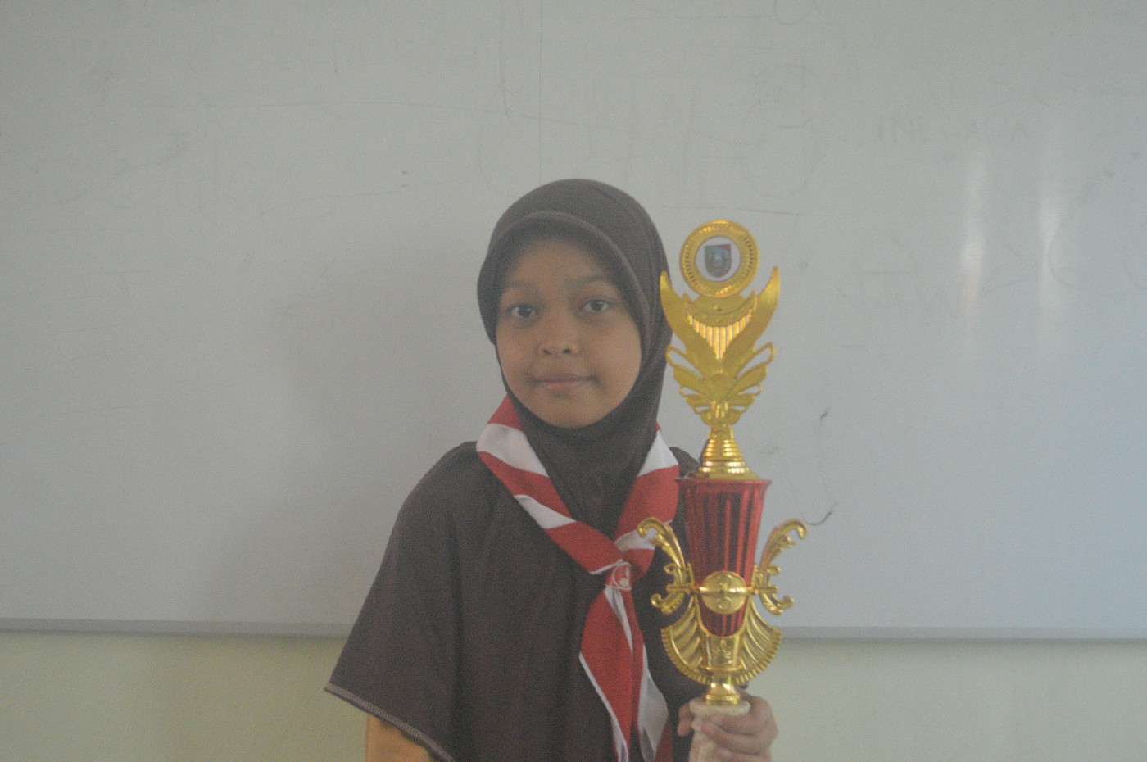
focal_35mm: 39
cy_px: 381
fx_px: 1241
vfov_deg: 34.1
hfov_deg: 49.6
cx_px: 574
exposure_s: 1/500
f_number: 4.2
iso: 3200
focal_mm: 26
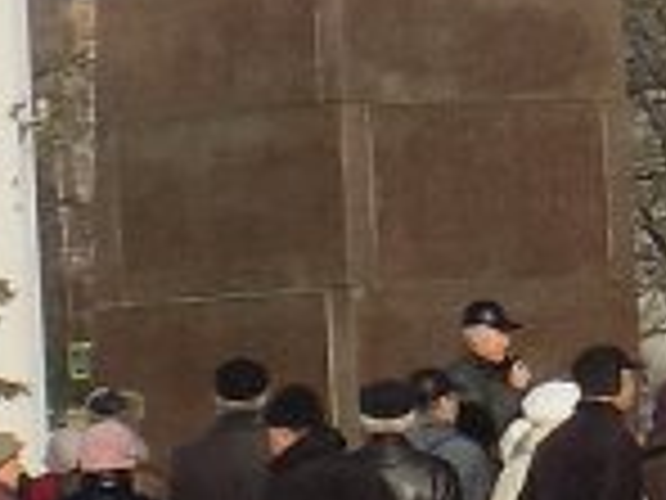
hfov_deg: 5.5
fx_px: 6907
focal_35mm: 359
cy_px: -275
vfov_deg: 4.1
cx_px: 936
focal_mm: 9.3
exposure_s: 1/1000
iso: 80
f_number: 3.9
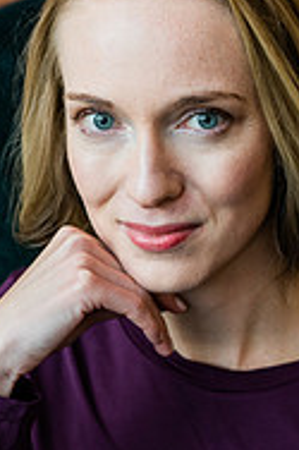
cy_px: 369
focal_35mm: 139
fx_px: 1735
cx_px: 110
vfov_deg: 14.7
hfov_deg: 9.8
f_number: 3.2
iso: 500
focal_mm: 58
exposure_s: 1/125
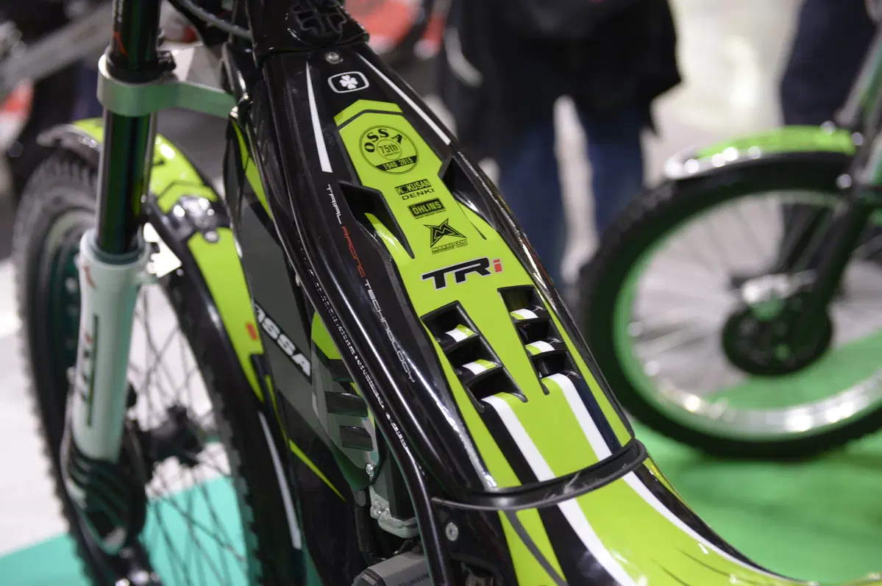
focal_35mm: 58
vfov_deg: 23.3
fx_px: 1420
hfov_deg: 34.5
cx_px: 441
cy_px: 293
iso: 1250
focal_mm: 58
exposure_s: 1/100
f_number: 3.2
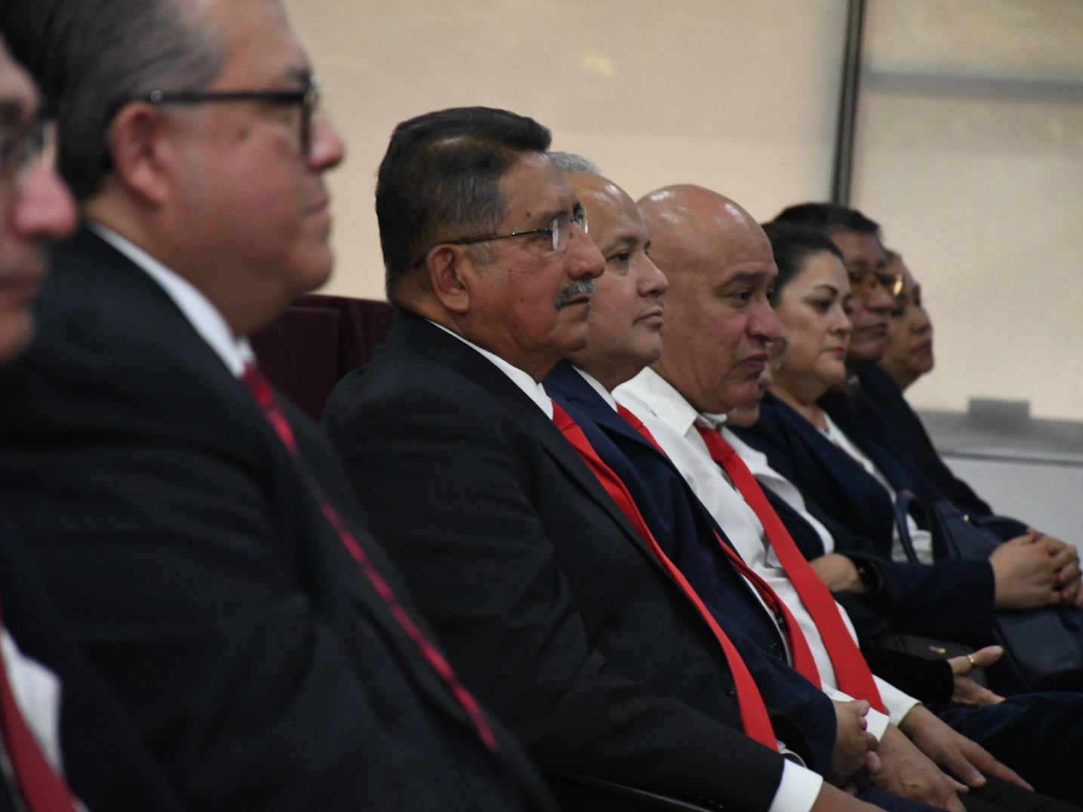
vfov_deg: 6.5
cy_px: 405
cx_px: 563
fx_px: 7133
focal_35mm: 228
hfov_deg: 8.7
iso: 4000
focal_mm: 140
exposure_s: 1/125
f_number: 5.6
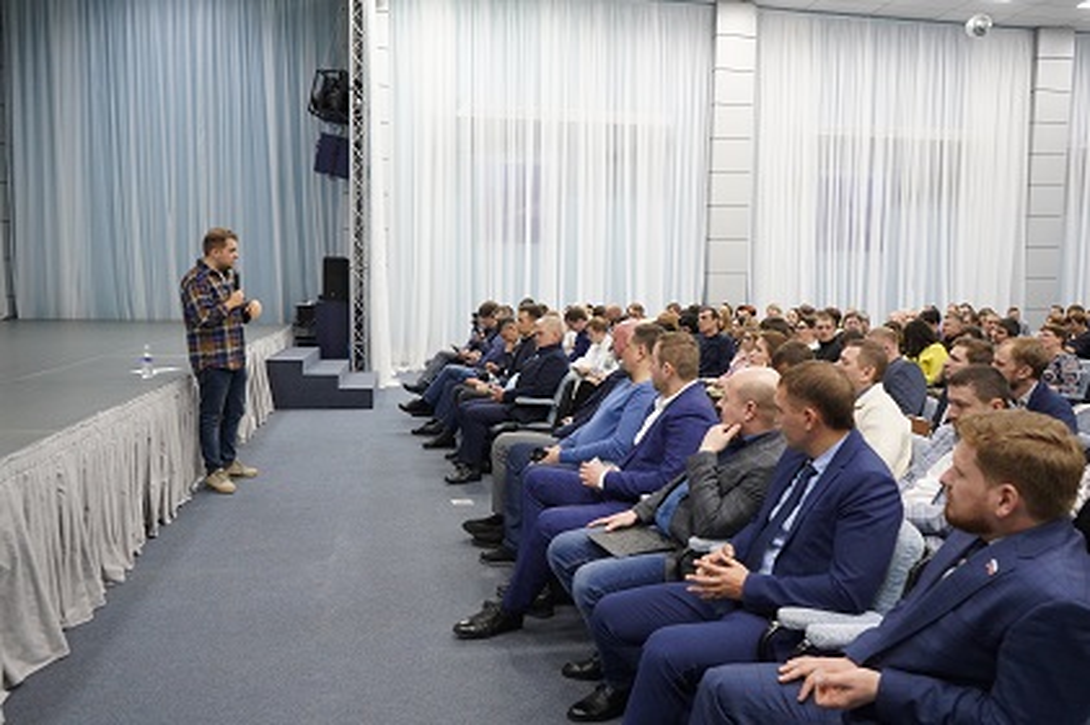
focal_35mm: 28
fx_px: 847
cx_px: 545
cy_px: 362
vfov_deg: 46.3
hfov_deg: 65.5
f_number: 5.6
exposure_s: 1/80
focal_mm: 28
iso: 5000
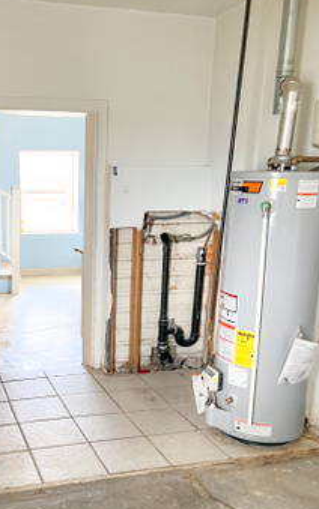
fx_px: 542
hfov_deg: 31.9
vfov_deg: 50.1
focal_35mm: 39
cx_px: 63
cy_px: 302
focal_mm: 5.7
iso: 125
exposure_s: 1/60
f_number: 1.5
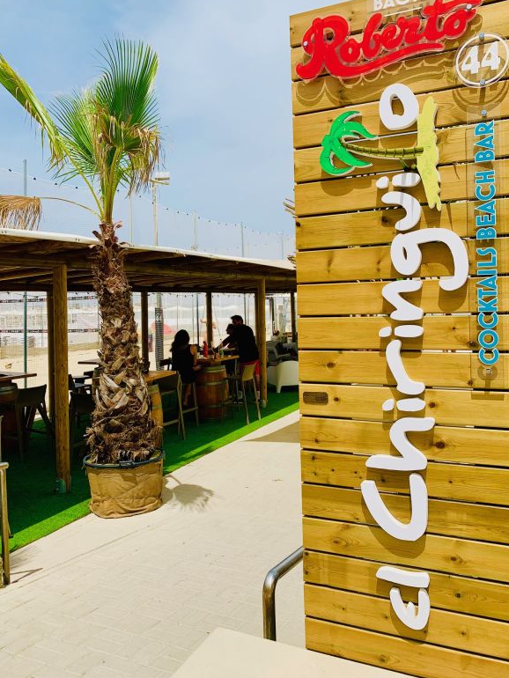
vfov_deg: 65.3
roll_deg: +1.5
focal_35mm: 27
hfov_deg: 51.4
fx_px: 529
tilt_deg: -1.0
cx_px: 258
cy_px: 328
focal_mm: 4.25
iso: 25
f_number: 1.8
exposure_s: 1/4274
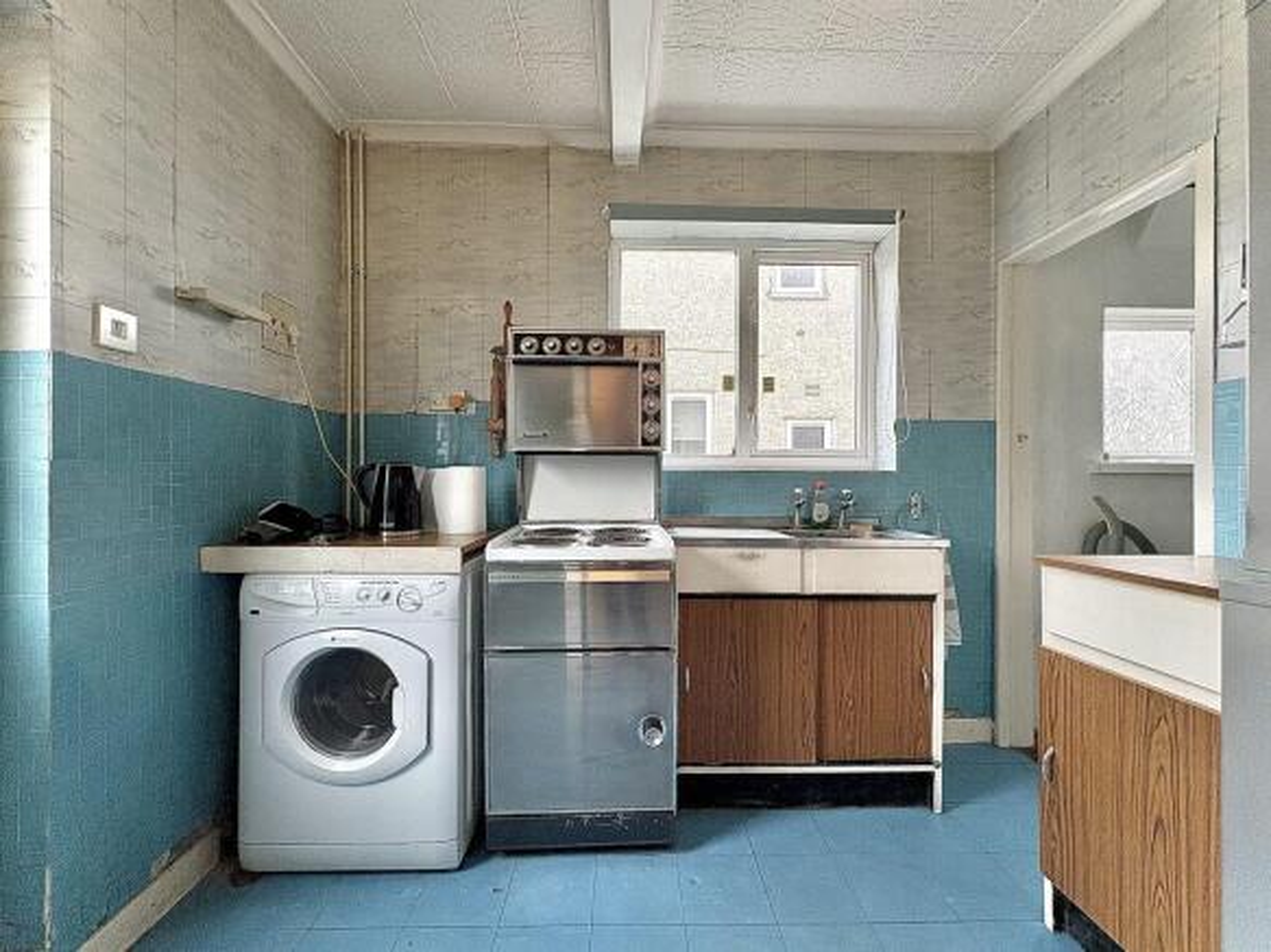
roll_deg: +0.4
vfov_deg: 85.7
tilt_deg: +0.1
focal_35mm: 14
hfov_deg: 102.1
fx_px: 514
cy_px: 476
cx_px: 636
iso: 160
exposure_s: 1/100
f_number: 2.2
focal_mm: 2.22
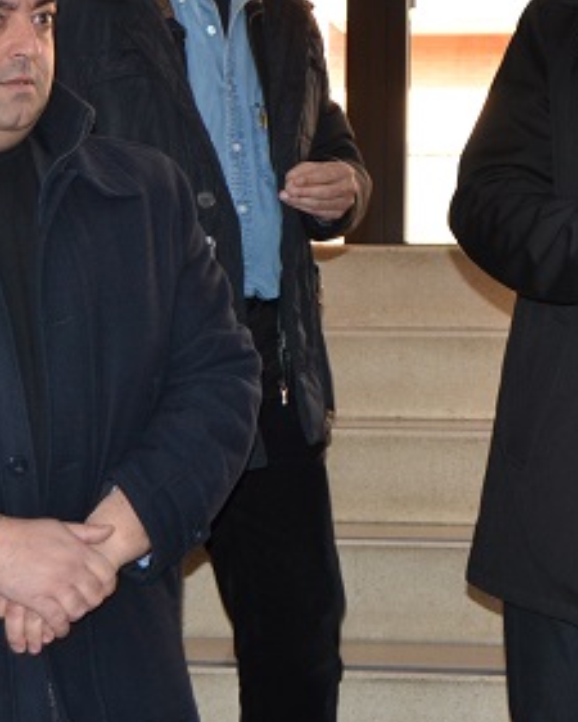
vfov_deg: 19.8
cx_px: 550
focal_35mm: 96
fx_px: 2052
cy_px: 168
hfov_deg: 15.8
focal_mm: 24
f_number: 4
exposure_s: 1/100
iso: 400
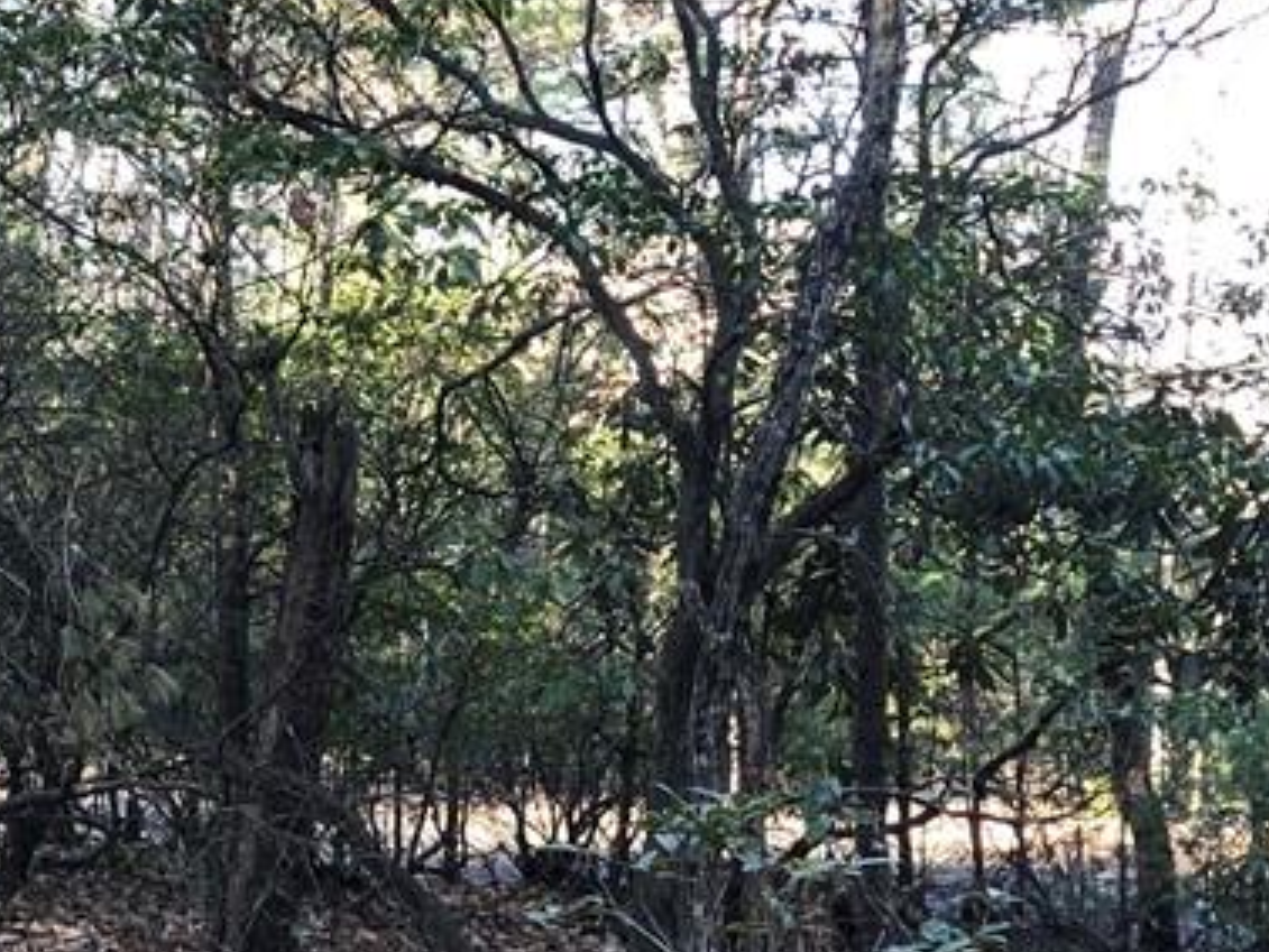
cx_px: 168
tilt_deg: -8.0
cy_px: 764
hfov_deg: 25.0
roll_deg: +0.7
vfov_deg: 19.2
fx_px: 2787
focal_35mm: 76
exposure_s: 1/40
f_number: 1.8
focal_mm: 3.99
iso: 25
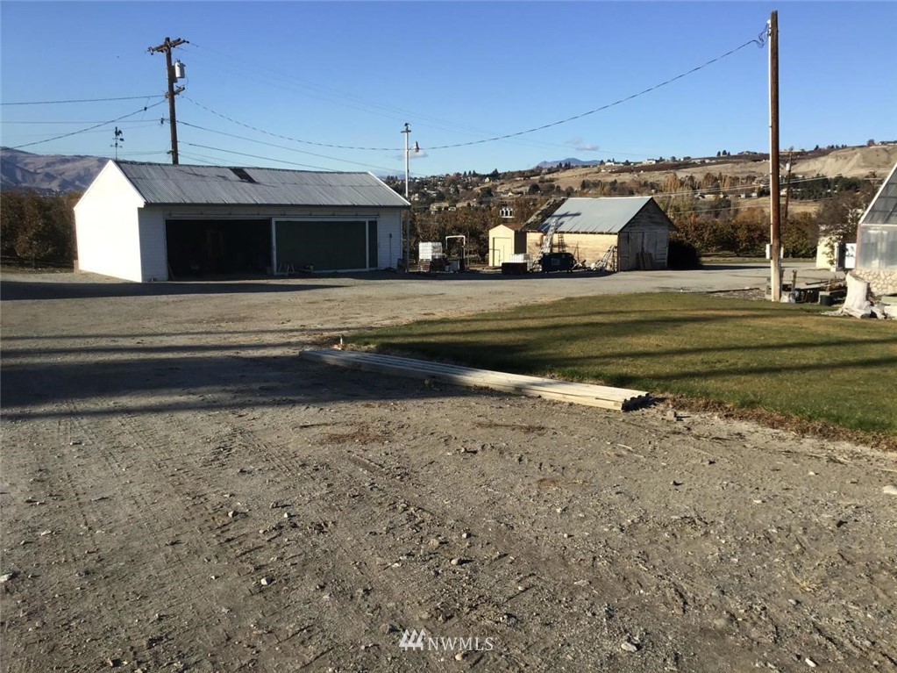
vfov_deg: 45.4
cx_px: 448
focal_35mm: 31
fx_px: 803
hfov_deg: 58.4
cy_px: 336
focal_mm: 3.3
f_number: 2.4
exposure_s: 1/1381
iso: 25
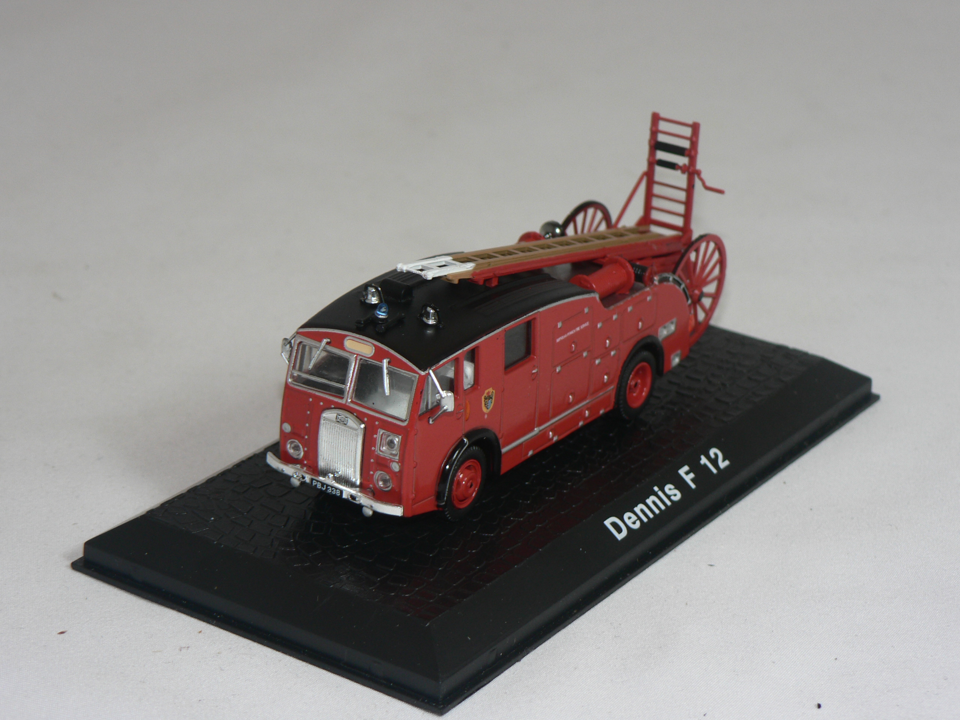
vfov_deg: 15.6
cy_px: 360
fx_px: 2635
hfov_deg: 20.7
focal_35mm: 95
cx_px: 480
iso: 80
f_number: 3.2
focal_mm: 15.8
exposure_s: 1/60
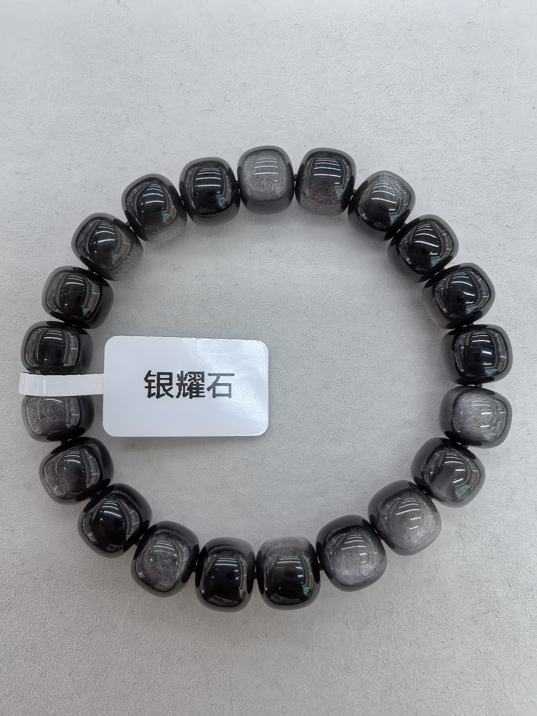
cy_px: 358
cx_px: 268
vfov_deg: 65.3
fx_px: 558
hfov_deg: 51.4
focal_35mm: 27
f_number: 2.2
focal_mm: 1.68
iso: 80
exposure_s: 1/100
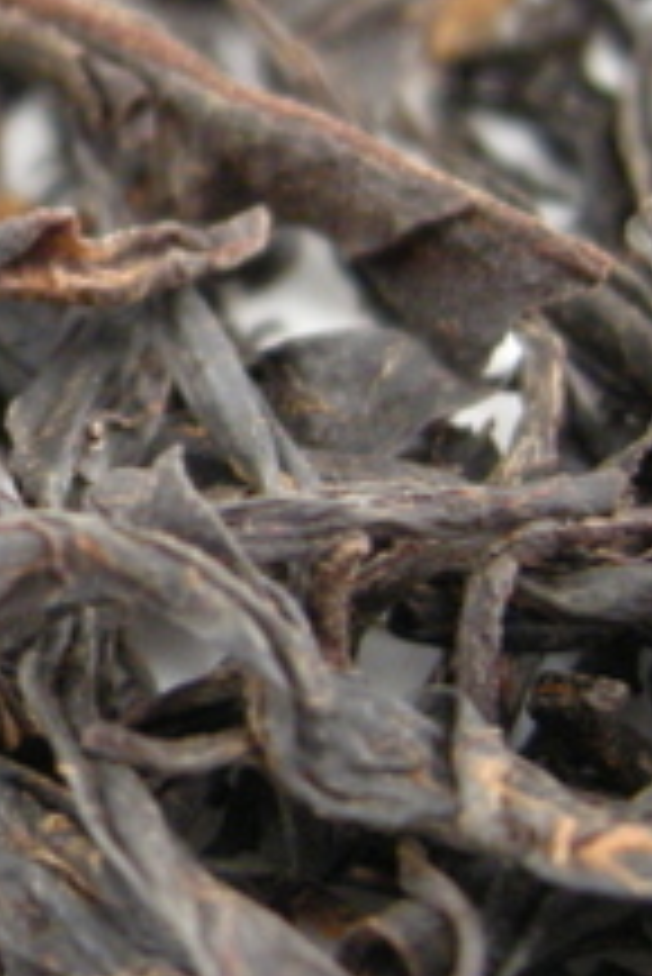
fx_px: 3634
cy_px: 274
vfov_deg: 15.2
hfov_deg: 9.9
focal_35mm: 134
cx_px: -405
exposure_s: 1/60
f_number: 2.7
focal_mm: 7.5
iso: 297
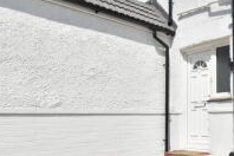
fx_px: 234
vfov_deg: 36.8
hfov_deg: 43.4
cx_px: 247
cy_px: 90
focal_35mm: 36
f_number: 13
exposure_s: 1/640
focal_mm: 10
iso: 500
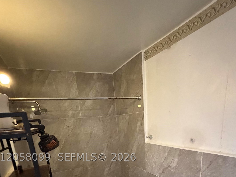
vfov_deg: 55.6
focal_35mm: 21
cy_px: 157
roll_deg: +3.3
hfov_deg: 79.0
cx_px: 123
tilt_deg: -15.4
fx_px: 143
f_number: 2.2
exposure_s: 1/50
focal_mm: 2.22
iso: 1250
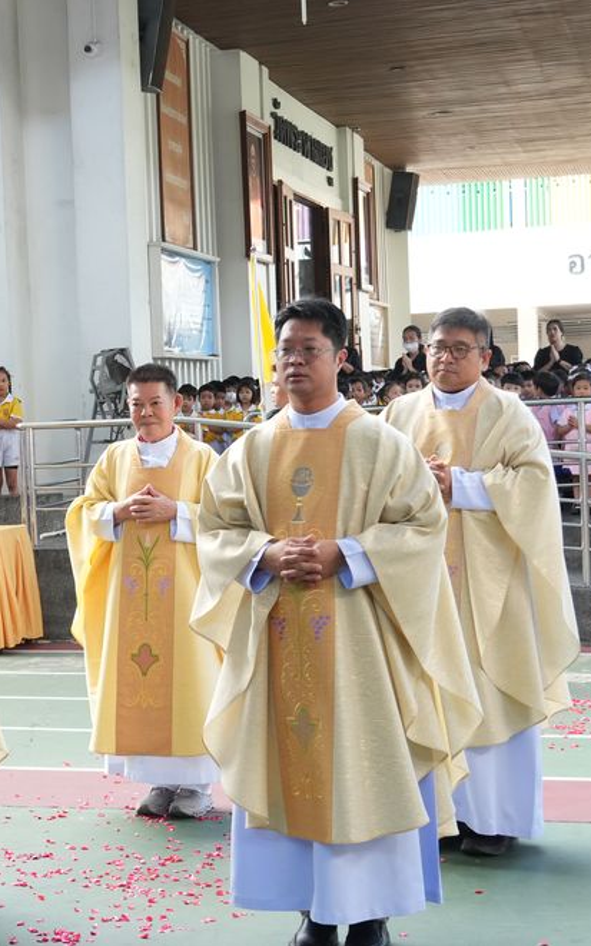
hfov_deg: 17.4
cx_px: 69
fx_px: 1907
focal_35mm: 74
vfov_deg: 27.9
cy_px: 470
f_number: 5.6
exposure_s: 1/200
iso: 1250
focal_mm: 32
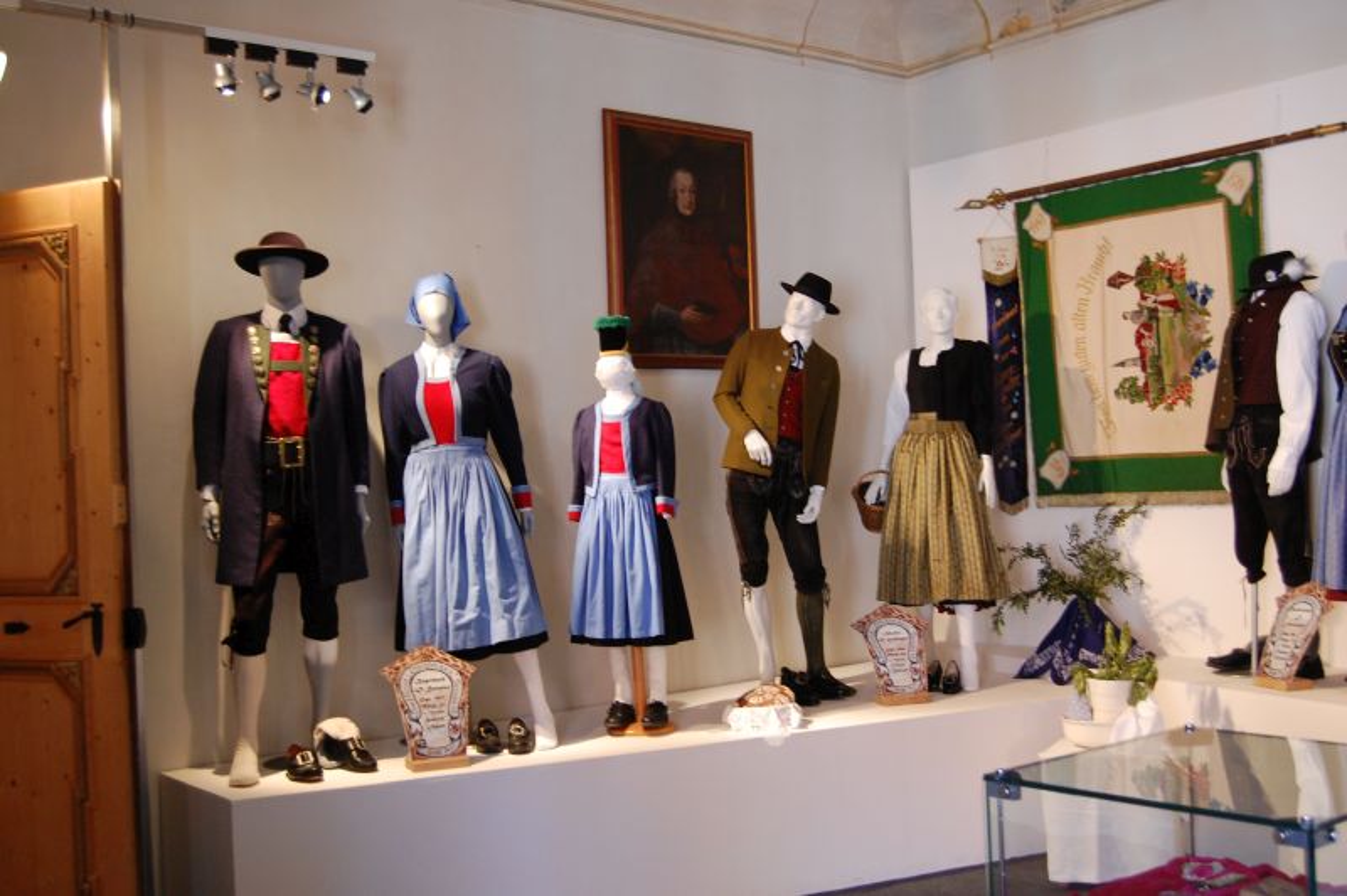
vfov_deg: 34.2
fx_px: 1458
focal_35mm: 39
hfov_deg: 49.6
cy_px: 448
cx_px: 674
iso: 800
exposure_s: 1/15
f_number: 4.2
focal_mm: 26
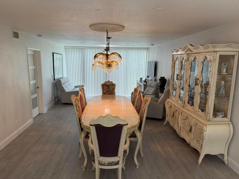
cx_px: 120
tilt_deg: -10.5
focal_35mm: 24
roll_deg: -0.1
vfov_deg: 56.8
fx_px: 166
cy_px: 90
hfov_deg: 71.6
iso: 160
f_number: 1.78
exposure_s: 1/120
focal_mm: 6.76
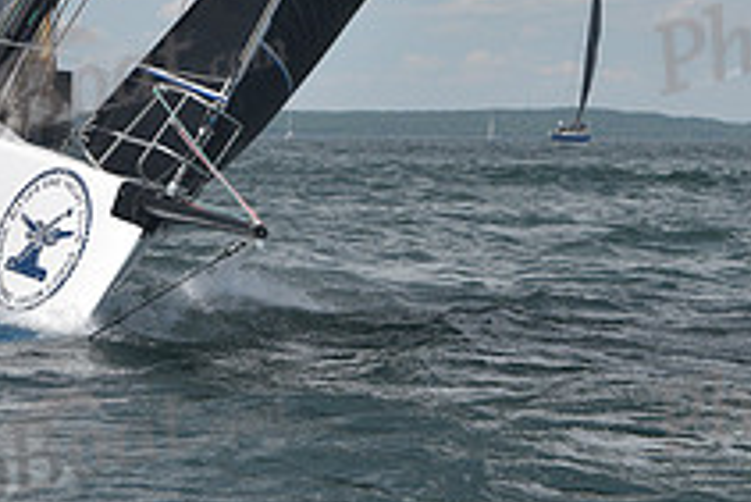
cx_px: 473
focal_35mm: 261
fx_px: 5448
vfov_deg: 5.2
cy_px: -134
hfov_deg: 7.9
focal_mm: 95
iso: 320
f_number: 6.3
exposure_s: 1/800
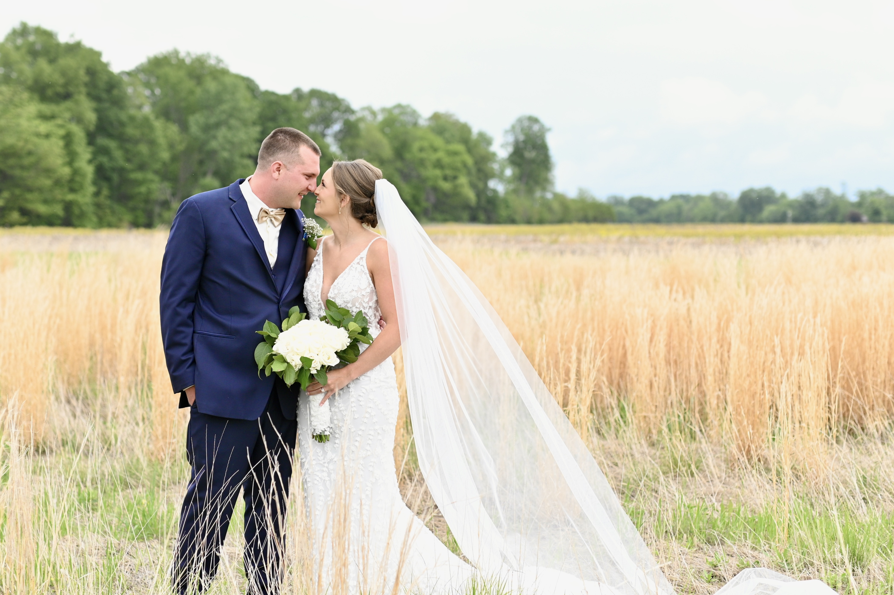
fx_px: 1613
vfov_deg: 20.9
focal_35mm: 65
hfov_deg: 31.0
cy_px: 317
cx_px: 417
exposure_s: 1/4000
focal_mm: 50
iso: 320
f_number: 2.5
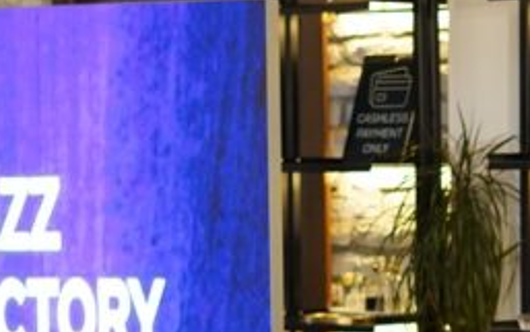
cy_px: 383
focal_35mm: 203
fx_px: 2934
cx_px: 567
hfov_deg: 10.2
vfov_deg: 6.4
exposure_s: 1/125
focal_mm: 50
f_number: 1.8
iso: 2500
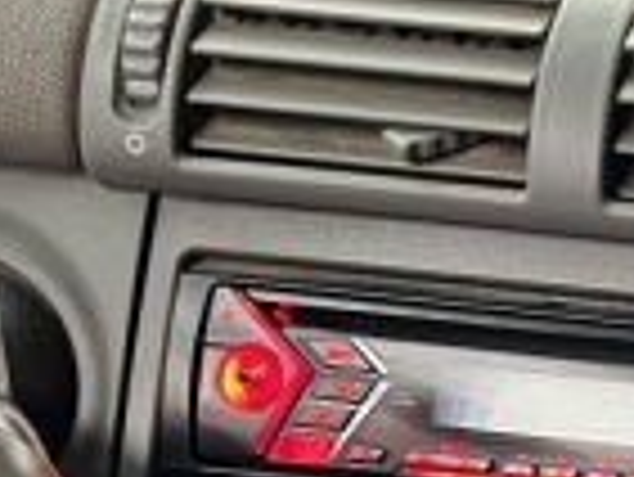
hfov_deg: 14.5
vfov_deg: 12.1
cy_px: 670
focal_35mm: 118
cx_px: 1178
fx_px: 2163
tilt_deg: -33.9
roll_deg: -12.3
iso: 500
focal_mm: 5.7
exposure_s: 1/60
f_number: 1.5
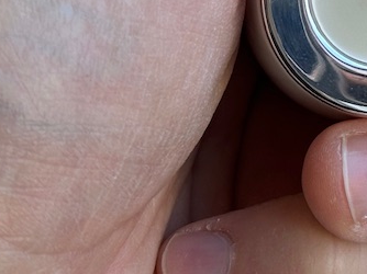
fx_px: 1949
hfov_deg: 10.3
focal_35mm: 184
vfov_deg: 7.8
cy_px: -199
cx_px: 599
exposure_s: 1/241
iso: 50
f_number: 1.78
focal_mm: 6.86
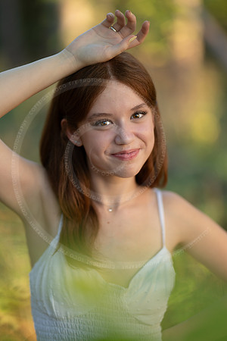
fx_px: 804
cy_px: 170
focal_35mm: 85
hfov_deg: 16.1
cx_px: 114
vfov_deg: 23.9
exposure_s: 1/320
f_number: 1.2
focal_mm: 85
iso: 160
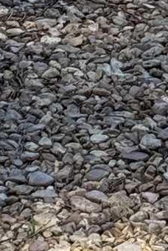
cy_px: -593
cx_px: -127
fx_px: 2354
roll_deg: -0.7
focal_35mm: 337
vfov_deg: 5.6
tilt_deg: -6.2
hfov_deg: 4.1
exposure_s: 1/1883
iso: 64
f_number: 1.78
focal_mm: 6.76
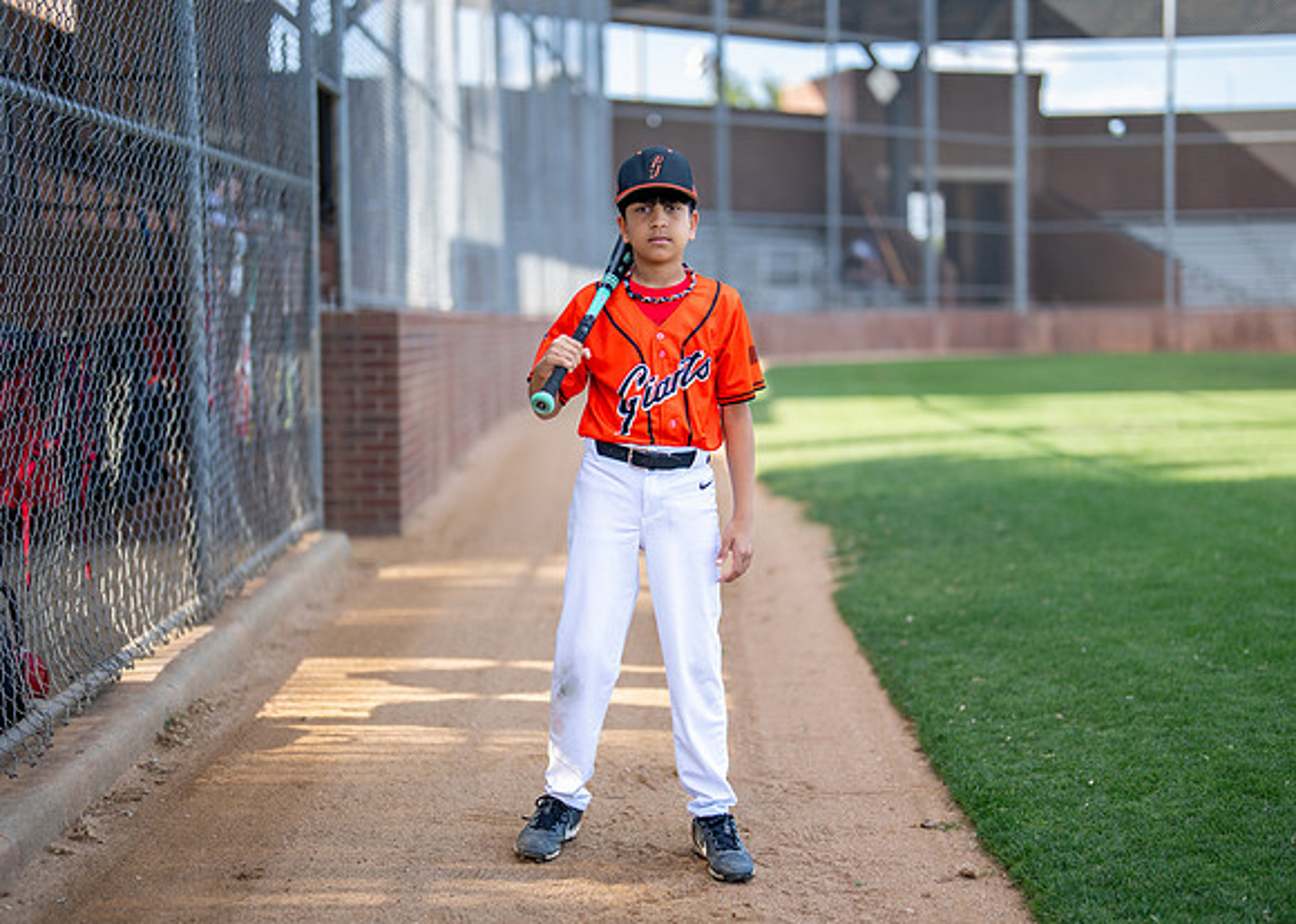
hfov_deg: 34.8
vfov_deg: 25.3
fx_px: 2064
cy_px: 482
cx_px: 689
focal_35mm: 56
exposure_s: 1/1600
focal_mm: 50
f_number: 1.2
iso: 125
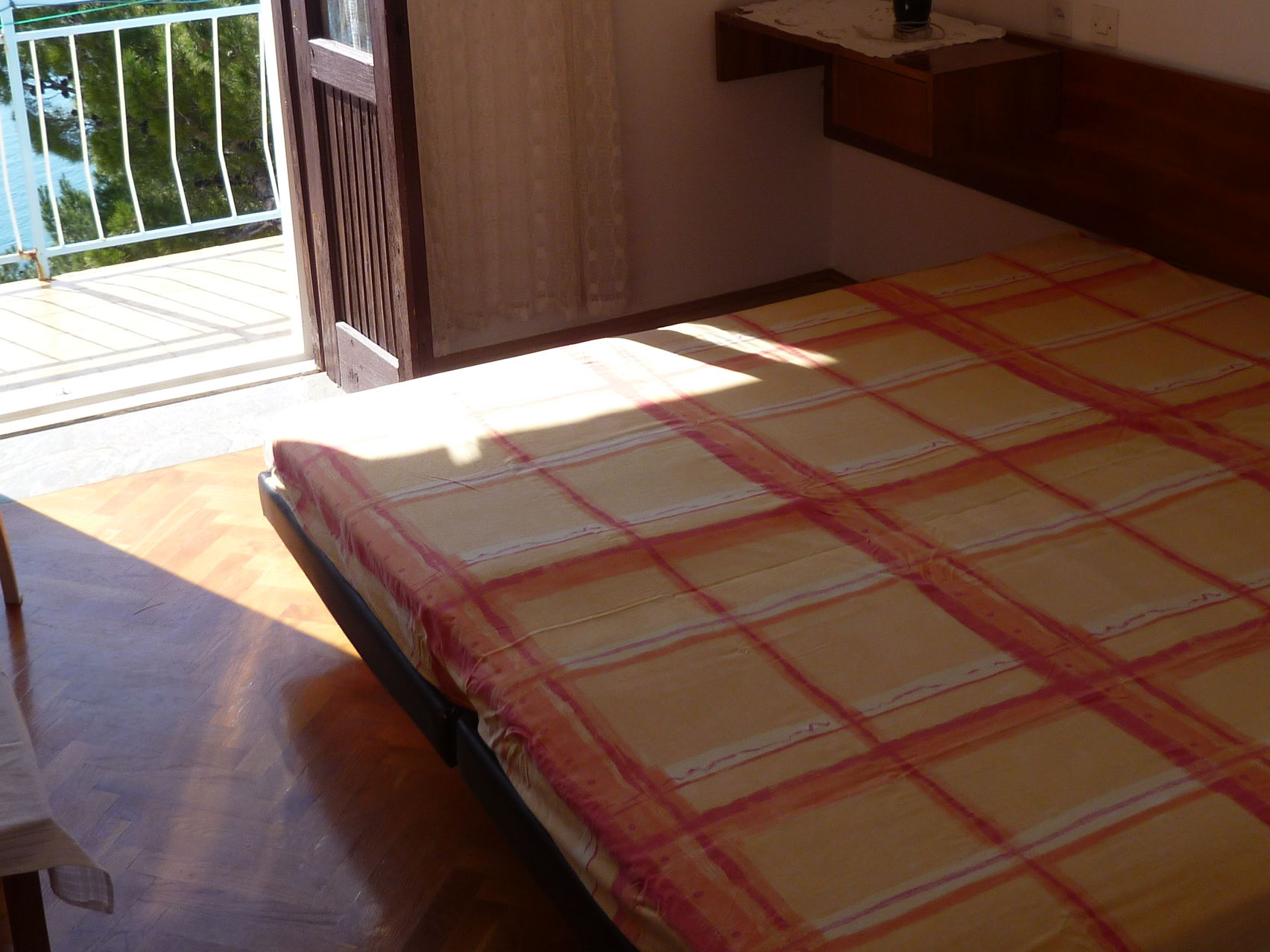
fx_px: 1688
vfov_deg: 31.2
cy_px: 304
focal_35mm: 46
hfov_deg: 41.2
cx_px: 567
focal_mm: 5
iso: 80
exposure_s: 1/320
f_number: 3.3
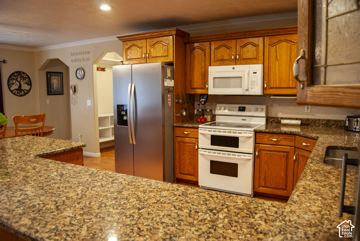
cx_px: 180
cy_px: 120
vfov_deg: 48.1
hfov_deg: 67.3
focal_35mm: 27
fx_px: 270
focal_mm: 18
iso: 800
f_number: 3.5
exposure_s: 1/20
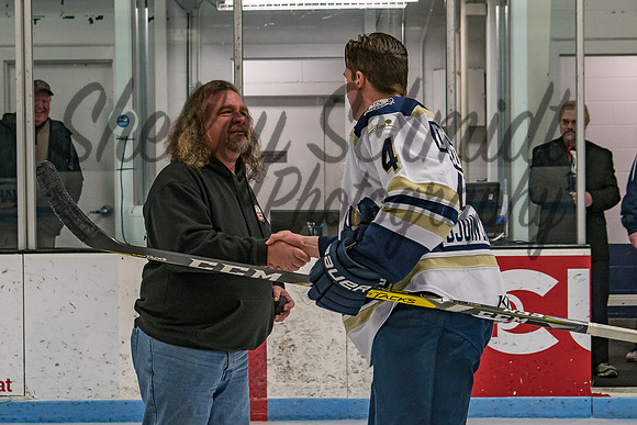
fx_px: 1446
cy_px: 185
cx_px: 287
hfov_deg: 24.8
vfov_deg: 16.7
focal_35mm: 82
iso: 640
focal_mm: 46
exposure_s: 1/250
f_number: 5
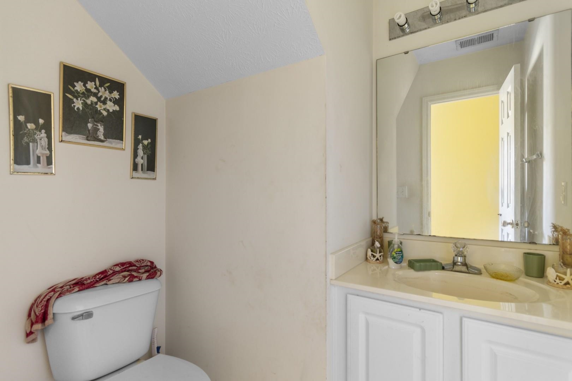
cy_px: 190
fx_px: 270
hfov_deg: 93.3
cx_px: 286
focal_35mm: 17
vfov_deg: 70.4
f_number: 4.8
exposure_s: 3
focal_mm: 11.5
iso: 100
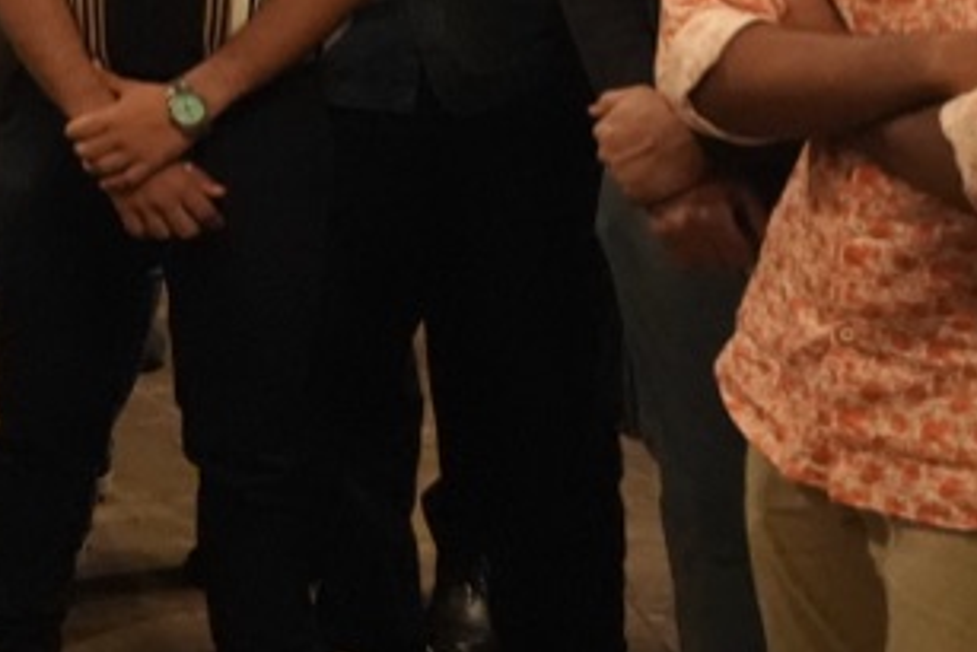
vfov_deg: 10.5
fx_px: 3394
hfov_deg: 14.0
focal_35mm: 125
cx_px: -939
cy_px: -398
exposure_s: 1/100
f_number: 3.5
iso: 12800
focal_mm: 24
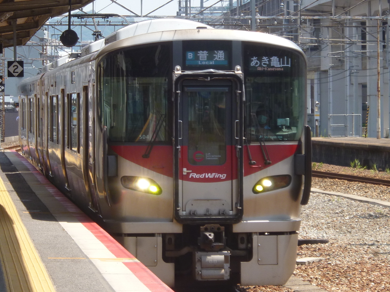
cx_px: 195
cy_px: 146
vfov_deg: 8.7
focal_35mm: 170
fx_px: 1915
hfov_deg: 11.6
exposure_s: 1/125
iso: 125
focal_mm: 20
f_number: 6.5
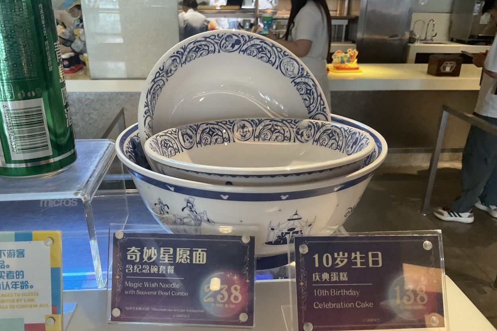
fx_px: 428
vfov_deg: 42.2
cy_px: 191
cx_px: 242
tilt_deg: -25.2
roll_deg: -1.0
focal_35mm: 31
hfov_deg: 60.3
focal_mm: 3
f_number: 1.8
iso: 160
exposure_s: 1/50
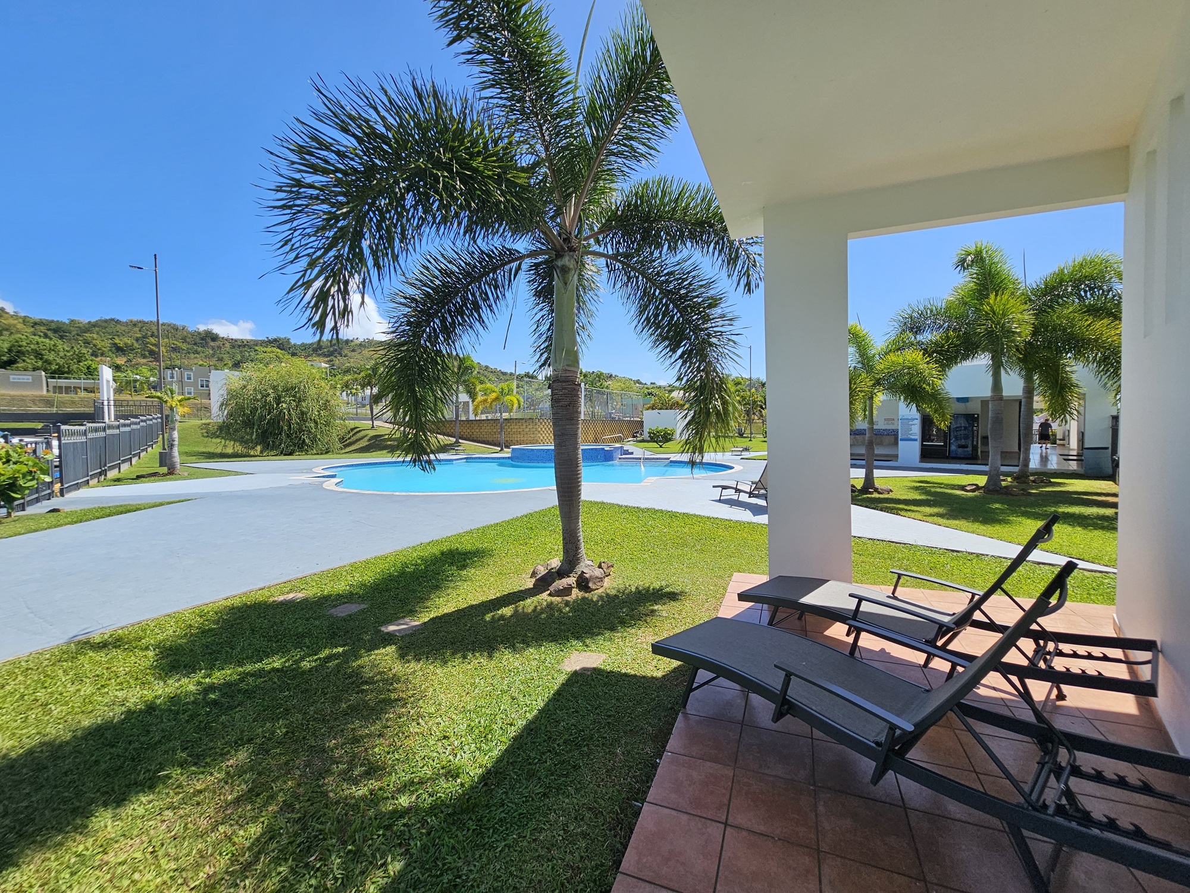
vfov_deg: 89.9
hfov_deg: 106.2
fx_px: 447
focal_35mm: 13
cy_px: 446
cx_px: 595
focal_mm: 2.2
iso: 50
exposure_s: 1/2228
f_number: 2.2
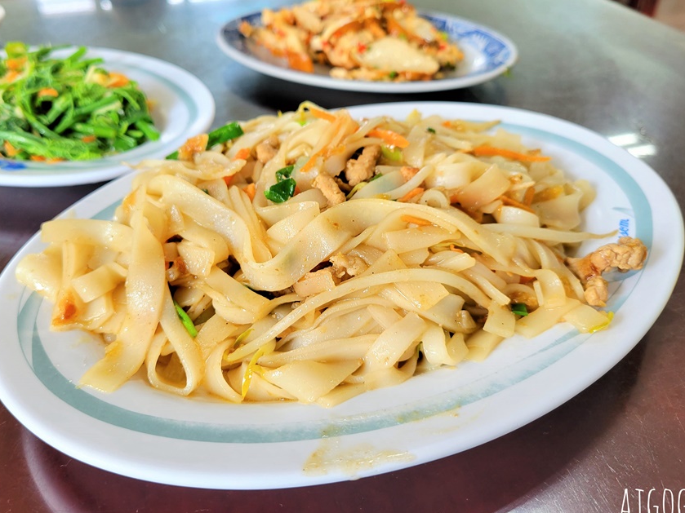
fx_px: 613
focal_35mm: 31
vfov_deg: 45.3
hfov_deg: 58.2
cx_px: 305
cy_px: 227
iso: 100
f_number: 1.8
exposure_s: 1/120
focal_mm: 5.4
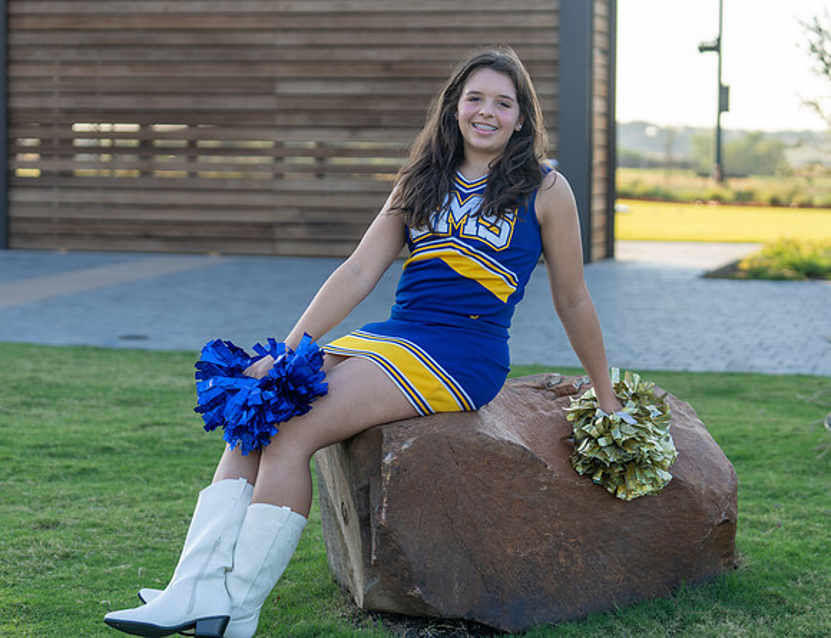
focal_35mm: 86
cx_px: 404
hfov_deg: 22.7
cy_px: 292
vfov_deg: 17.5
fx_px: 2073
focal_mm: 70
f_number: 3.2
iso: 125
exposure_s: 1/400
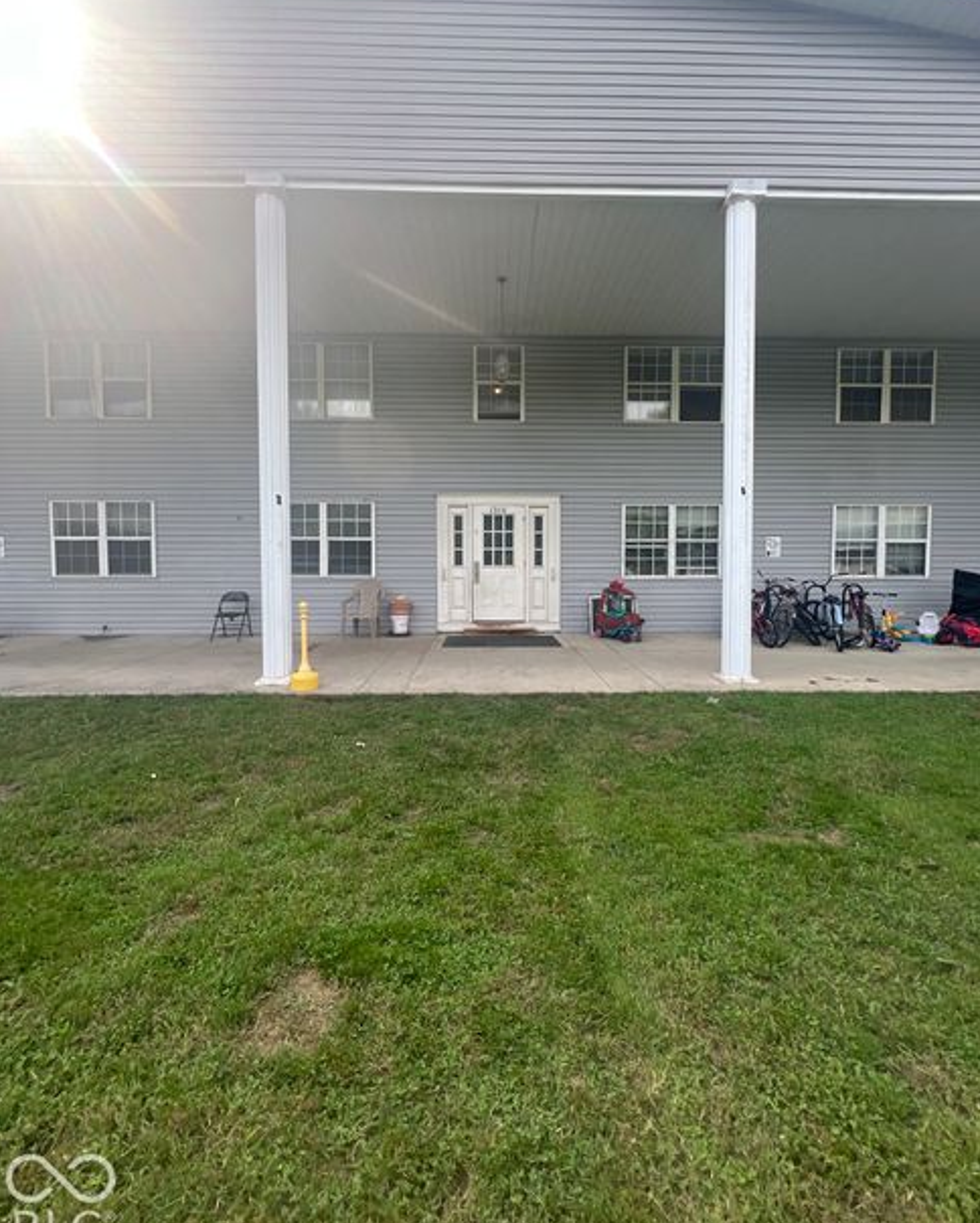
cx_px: 500
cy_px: 584
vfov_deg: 100.6
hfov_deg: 88.0
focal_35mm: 14
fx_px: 507
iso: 32
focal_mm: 1.57
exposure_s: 1/352
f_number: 1.8
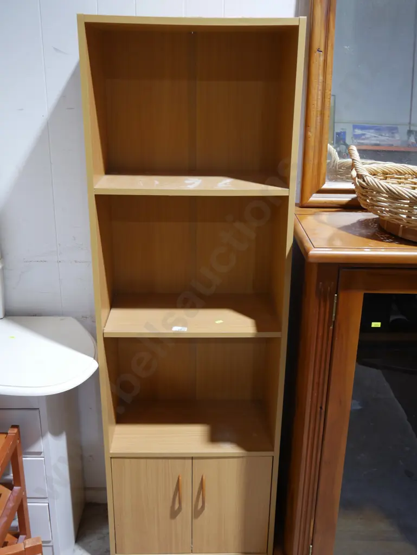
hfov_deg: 39.7
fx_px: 578
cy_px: 278
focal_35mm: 36
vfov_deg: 51.3
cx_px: 208
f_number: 4
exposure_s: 1/60
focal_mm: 18
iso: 500
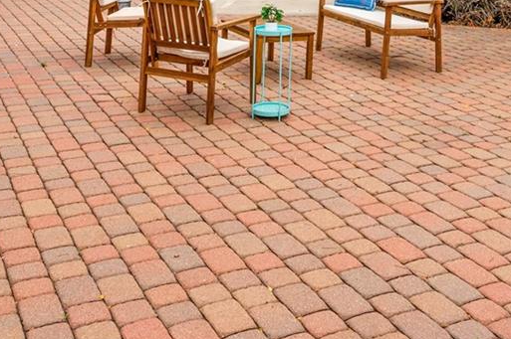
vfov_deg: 22.5
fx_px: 752
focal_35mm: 53
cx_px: 326
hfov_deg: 37.3
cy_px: -115
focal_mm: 17
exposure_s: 1/80
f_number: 11
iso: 400
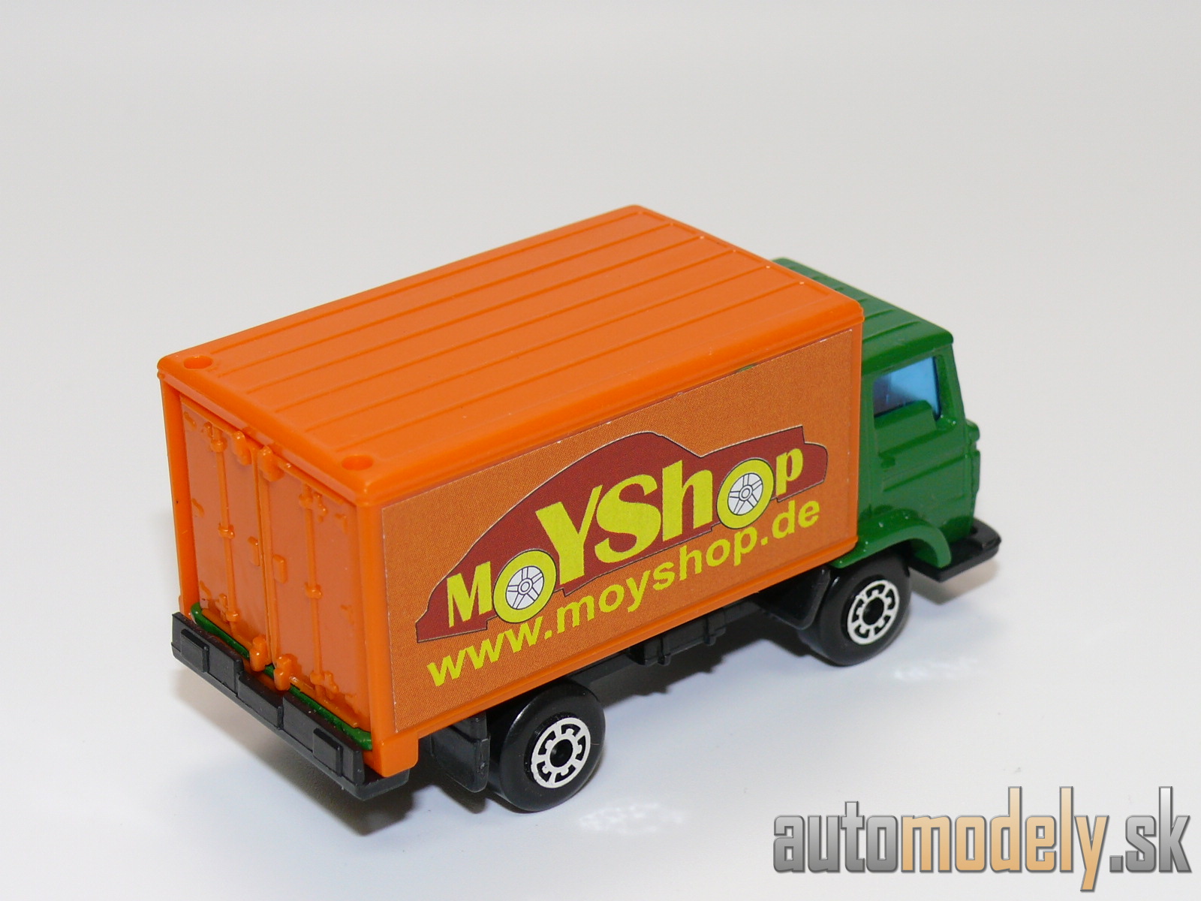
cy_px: 450
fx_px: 2845
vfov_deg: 18.0
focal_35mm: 82
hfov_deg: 23.8
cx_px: 600
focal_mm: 12
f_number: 4
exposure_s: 1/30
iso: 100
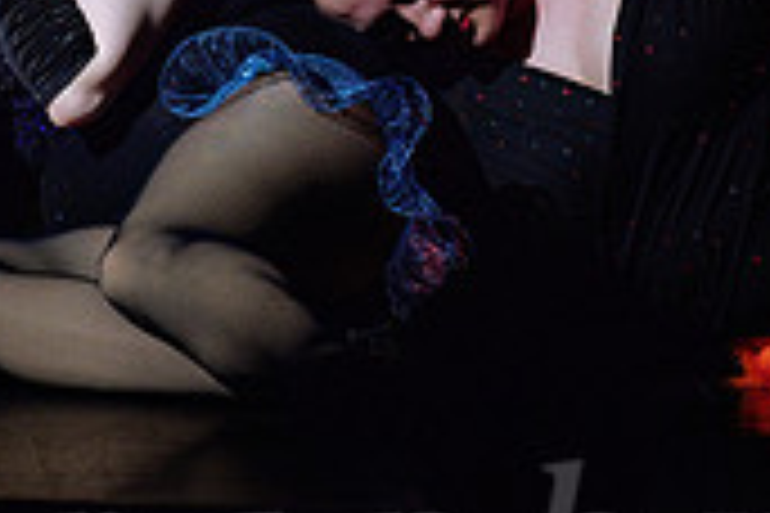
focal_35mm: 706
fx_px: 15099
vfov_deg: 1.9
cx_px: -183
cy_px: -99
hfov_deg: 2.9
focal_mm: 200
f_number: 2.8
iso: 1600
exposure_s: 1/320
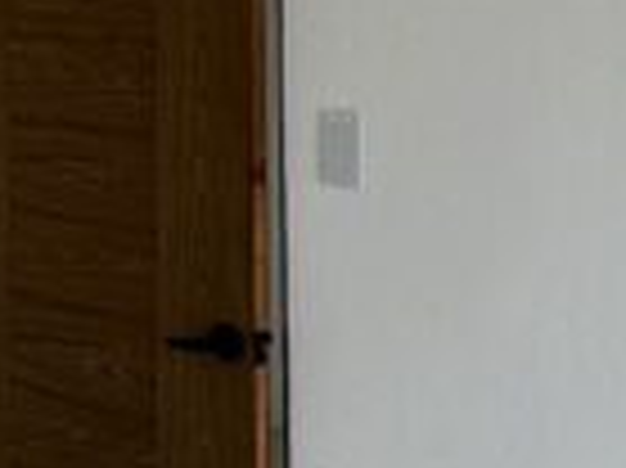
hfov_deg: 17.5
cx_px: -261
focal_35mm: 103
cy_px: -202
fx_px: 1861
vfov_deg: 13.6
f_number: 2.2
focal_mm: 2.22
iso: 40
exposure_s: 1/308
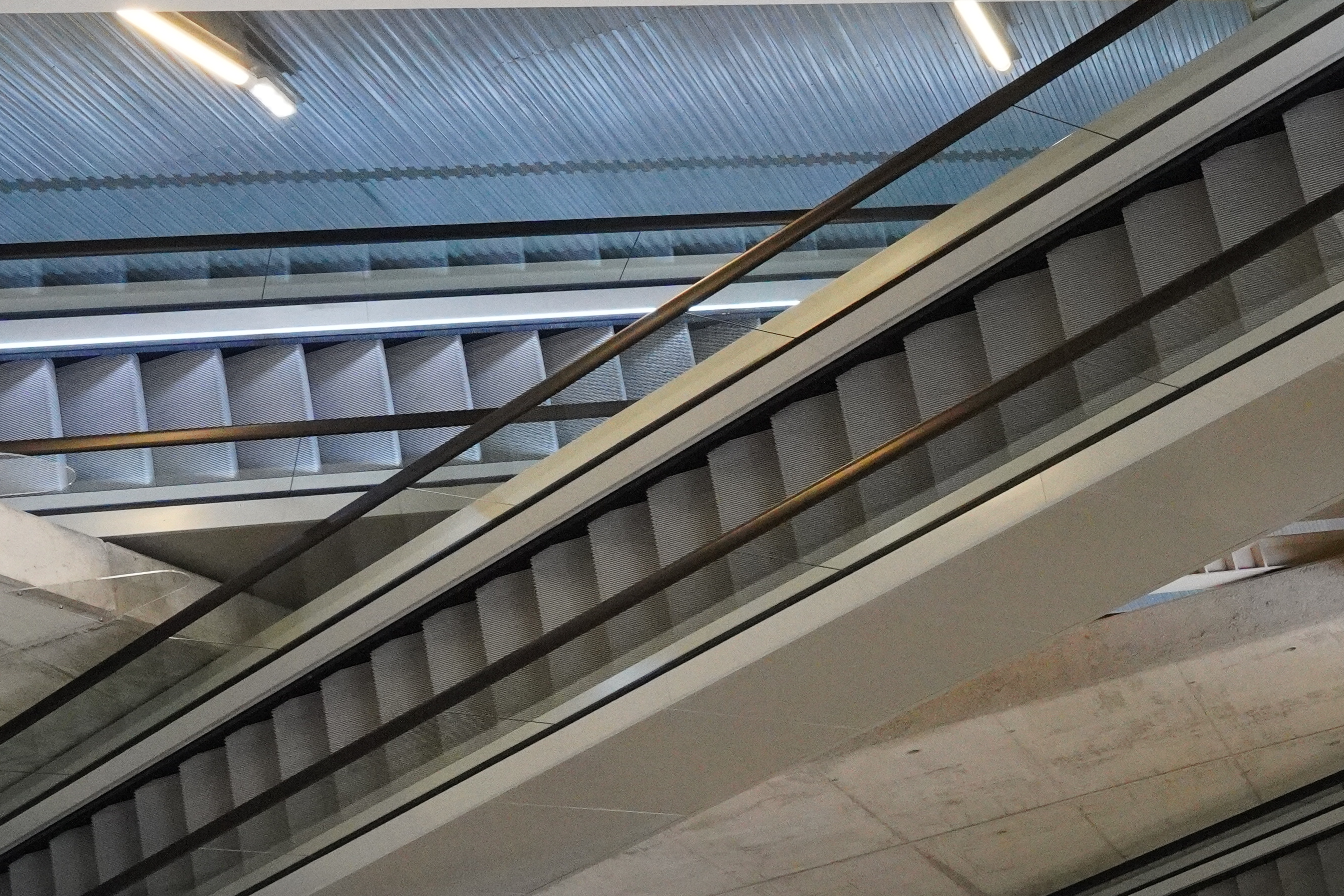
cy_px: 629
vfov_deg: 17.4
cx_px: 1165
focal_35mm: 78
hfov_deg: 25.3
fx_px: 2912
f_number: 8
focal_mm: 35
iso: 16000
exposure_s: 1/125
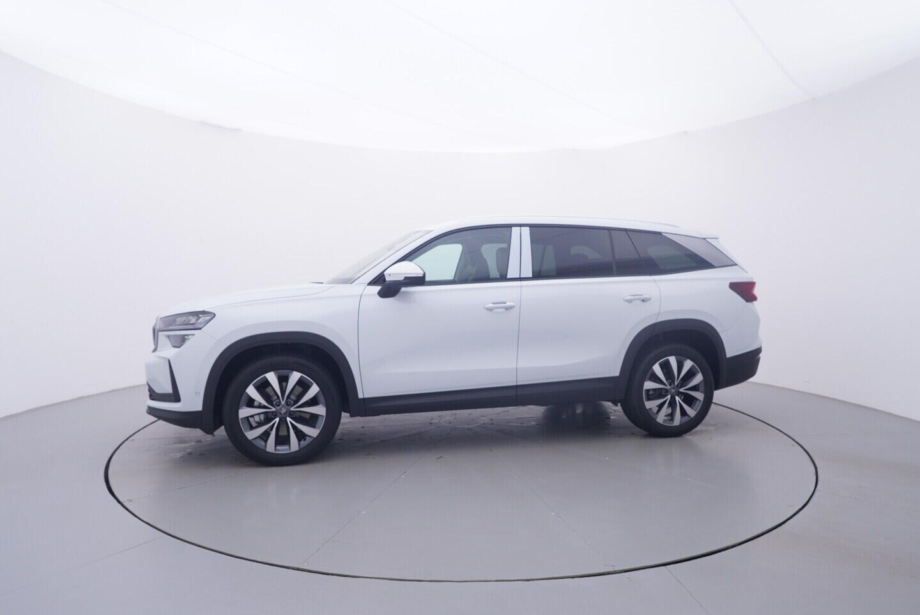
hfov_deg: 77.3
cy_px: 308
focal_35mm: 22
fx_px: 575
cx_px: 460
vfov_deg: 56.2
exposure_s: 1/80
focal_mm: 15
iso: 200
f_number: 5
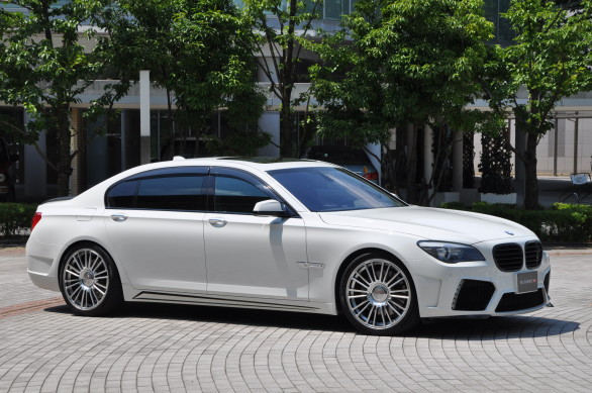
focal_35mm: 99
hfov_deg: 20.6
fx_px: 1626
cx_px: 296
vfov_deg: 13.8
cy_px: 196
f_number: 10
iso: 200
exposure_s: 1/400
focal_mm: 66
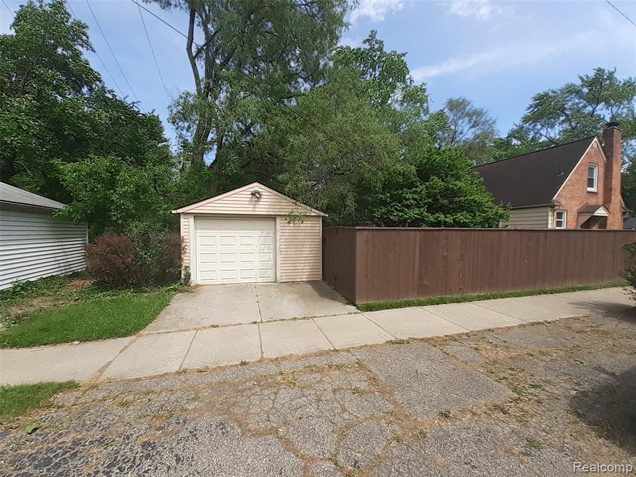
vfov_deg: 89.9
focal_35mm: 13
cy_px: 238
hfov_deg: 106.2
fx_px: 239
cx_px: 318
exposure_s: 1/970
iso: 40
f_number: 2.2
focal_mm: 1.13
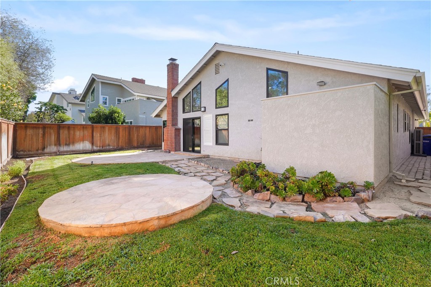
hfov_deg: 96.7
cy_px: 144
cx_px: 216
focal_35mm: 16
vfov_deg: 73.8
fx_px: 192
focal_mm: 16
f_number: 14
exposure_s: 1/15
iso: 160
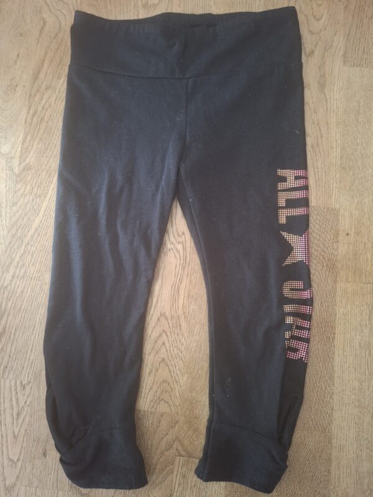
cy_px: 248
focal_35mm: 23
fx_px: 330
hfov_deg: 58.9
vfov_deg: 73.9
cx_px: 186
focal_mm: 5.54
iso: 400
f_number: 1.8
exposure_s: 1/30
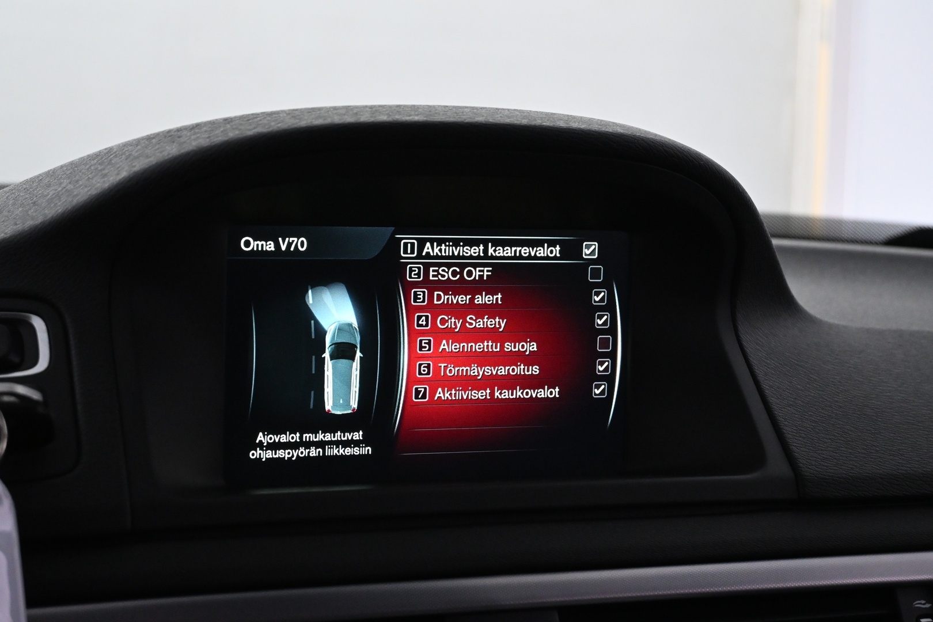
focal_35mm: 68
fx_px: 1749
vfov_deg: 20.2
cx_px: 466
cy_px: 311
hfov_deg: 29.9
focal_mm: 45
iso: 3200
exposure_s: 1/60
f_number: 6
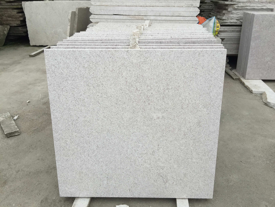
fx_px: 230
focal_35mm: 29
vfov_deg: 48.2
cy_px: 104
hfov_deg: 61.7
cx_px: 138
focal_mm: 4.15
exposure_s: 1/599
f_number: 2.2
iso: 32
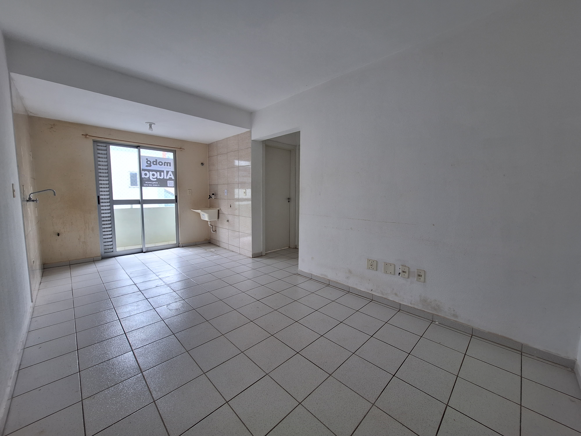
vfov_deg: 89.9
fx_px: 218
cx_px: 290
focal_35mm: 13
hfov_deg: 106.2
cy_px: 218
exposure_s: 1/60
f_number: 2.2
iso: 50
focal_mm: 1.74
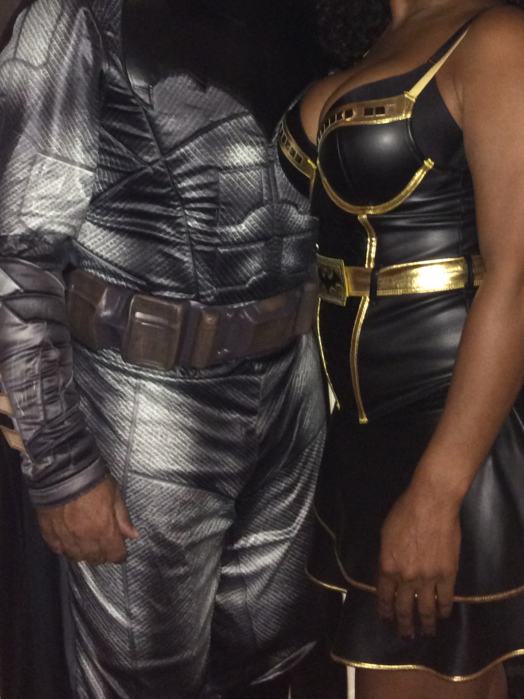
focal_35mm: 60
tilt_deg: -7.0
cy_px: 165
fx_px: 1211
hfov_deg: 24.4
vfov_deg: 31.5
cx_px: 293
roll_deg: +1.6
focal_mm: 4.15
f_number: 2.2
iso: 250
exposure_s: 1/16
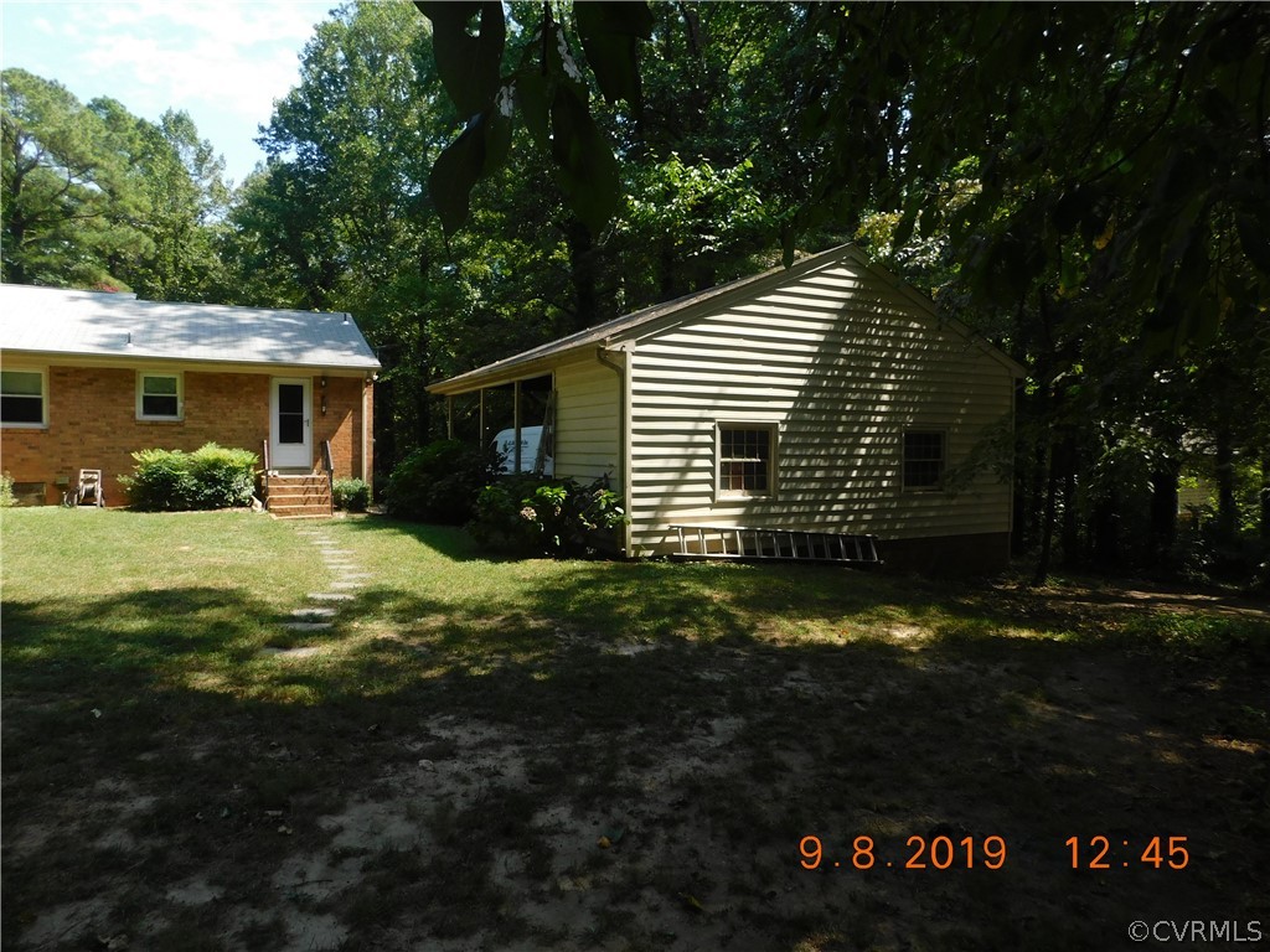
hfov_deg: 73.9
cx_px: 635
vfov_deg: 58.9
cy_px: 476
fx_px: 844
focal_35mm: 23
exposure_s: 1/500
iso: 125
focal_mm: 4
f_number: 3
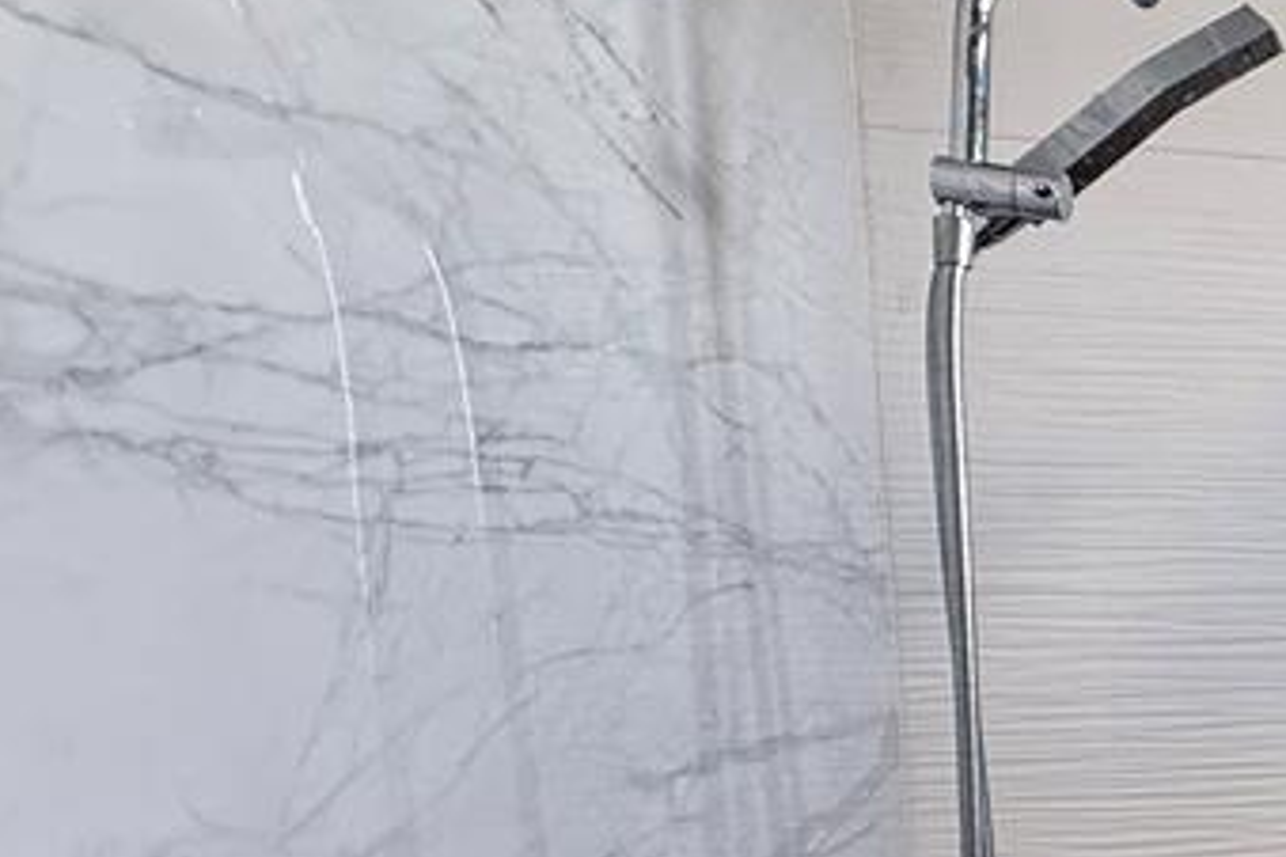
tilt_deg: -5.2
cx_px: 1901
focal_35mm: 44
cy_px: 796
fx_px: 1572
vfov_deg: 29.1
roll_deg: +0.6
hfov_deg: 29.1
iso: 400
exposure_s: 1/120
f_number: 2.2
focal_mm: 2.22
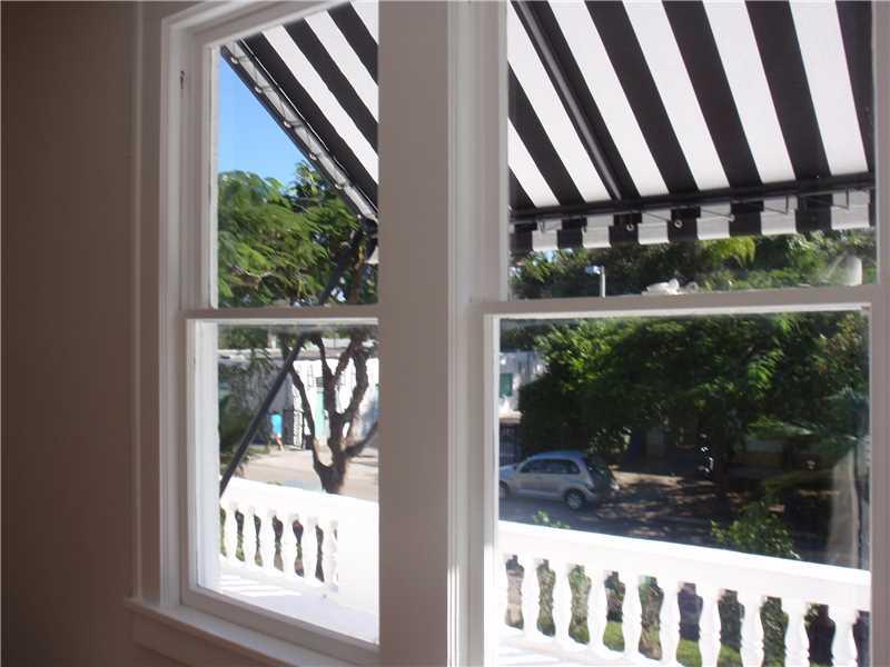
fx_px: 874
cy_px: 334
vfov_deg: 41.8
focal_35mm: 34
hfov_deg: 54.0
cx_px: 445
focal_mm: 6.07
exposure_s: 1/80
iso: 80
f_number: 9
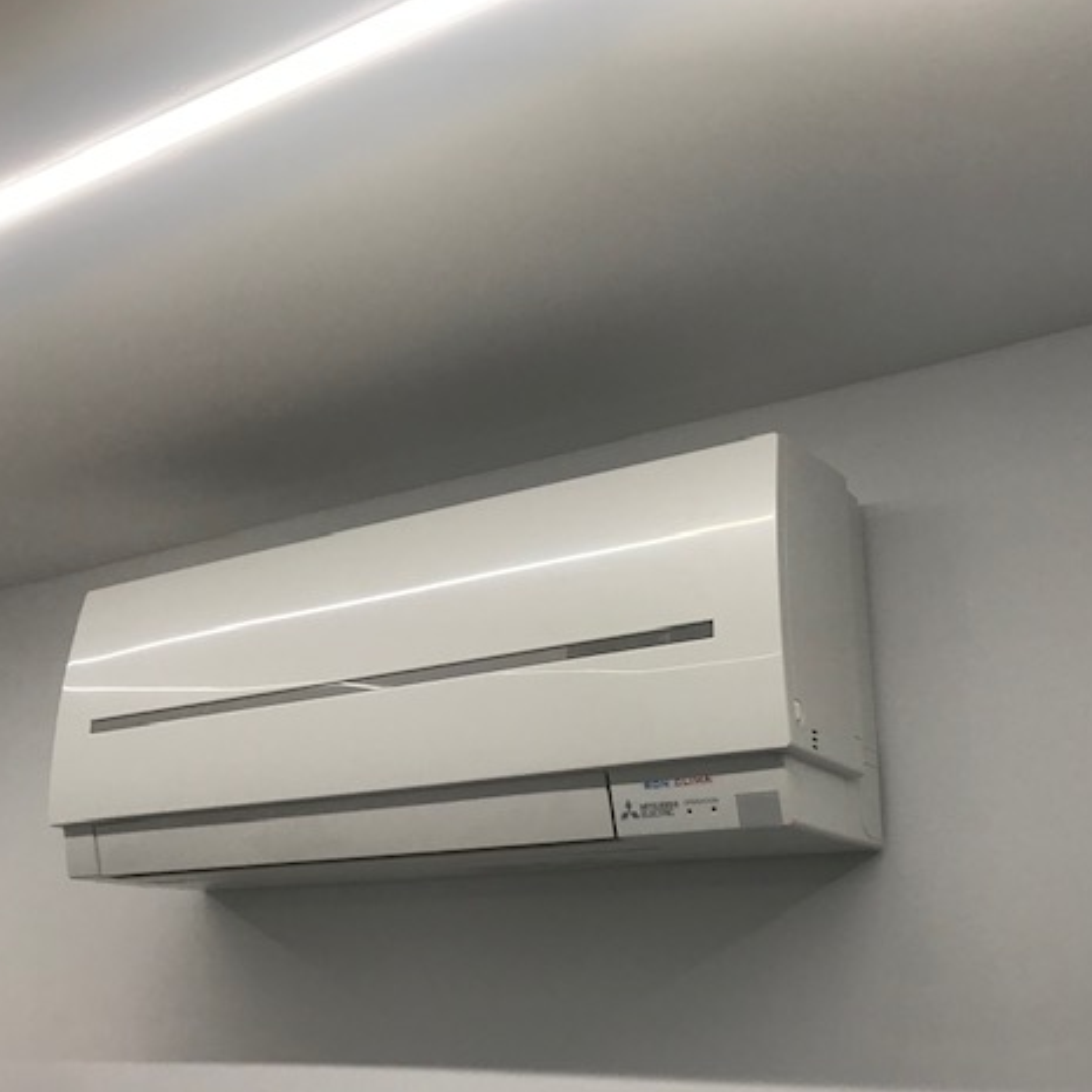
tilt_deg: +20.5
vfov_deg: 48.4
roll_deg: +0.7
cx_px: 694
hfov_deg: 47.9
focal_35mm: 34
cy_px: 534
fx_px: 1213
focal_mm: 3.99
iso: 25
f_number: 1.8
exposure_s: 1/33
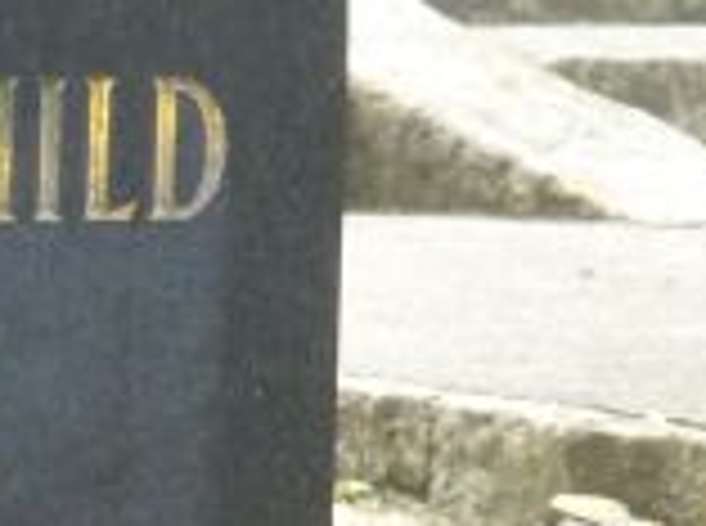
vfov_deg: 3.9
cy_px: 629
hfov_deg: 5.1
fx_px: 7793
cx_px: -845
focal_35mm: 383
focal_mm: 13.3
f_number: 5
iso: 400
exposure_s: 1/250
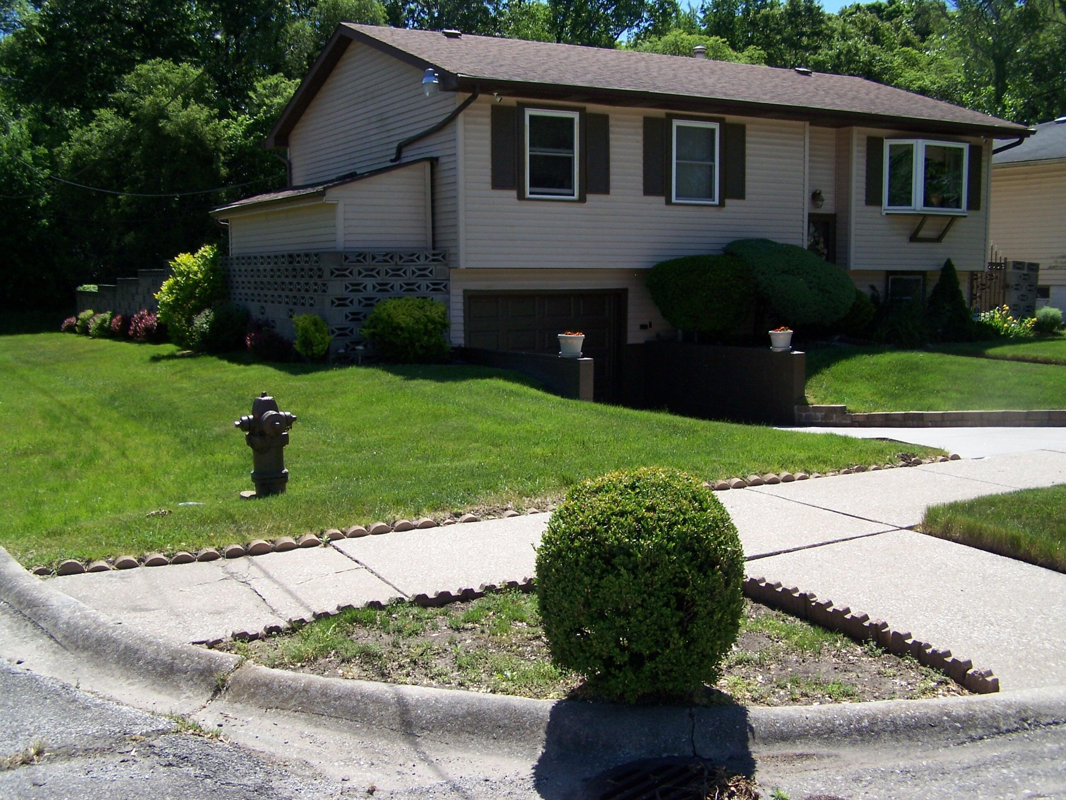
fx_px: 1170
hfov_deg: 49.0
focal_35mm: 38
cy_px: 400
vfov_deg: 37.7
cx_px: 533
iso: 80
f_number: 2.8
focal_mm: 6.3
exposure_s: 1/1000
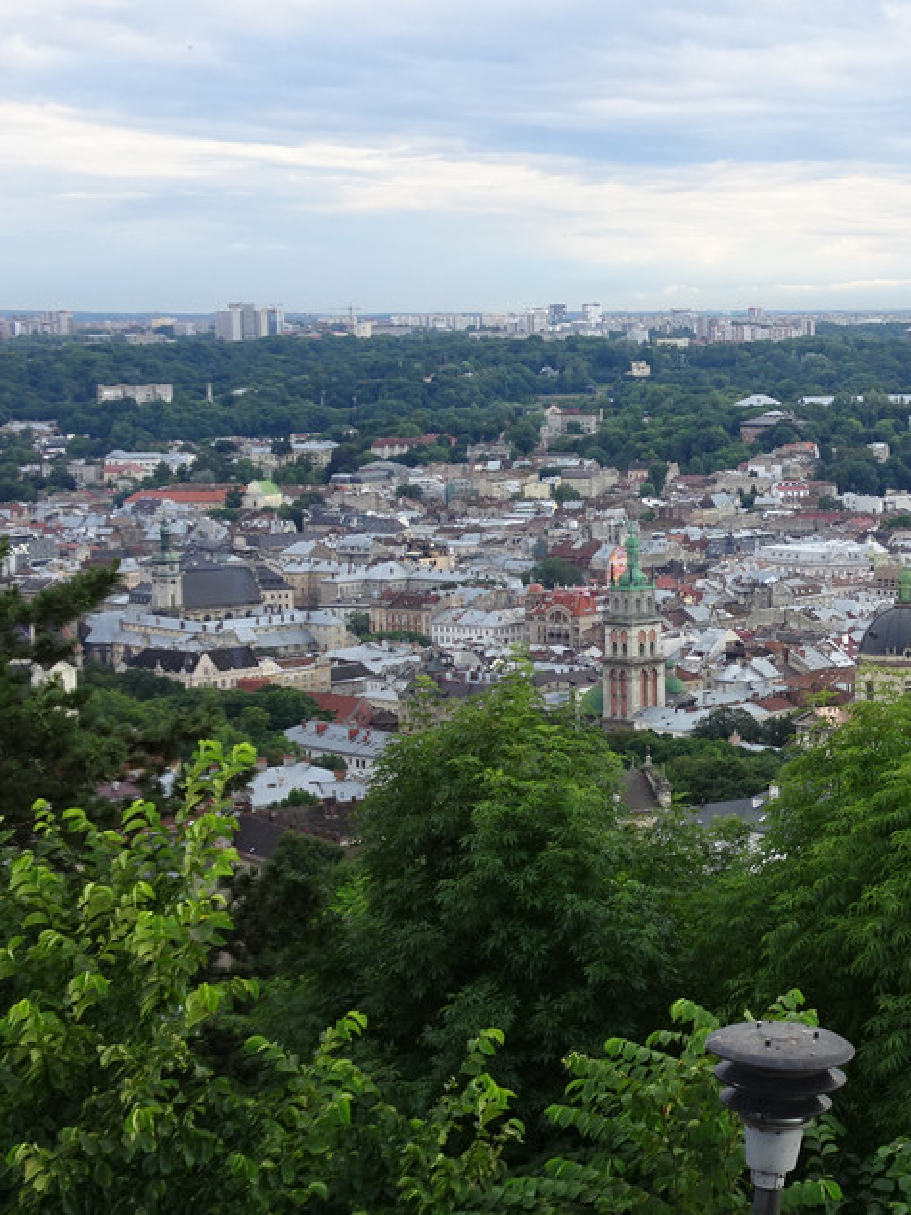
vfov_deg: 24.1
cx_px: 1008
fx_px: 2842
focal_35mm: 81
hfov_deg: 17.6
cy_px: 515
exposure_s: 1/125
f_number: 4.5
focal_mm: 8.18
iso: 80
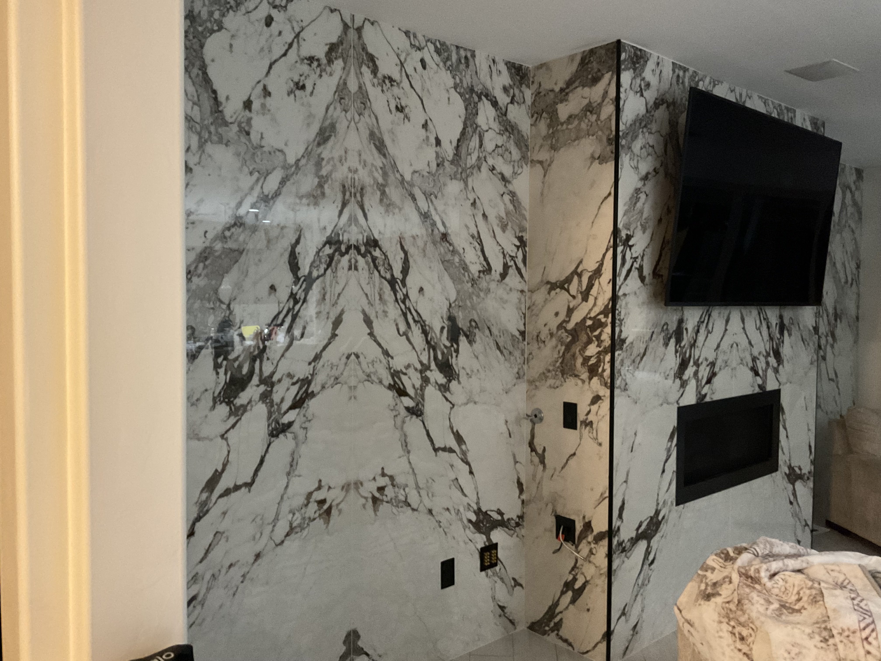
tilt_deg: -4.7
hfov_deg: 61.7
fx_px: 738
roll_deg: -0.3
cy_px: 330
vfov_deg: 48.2
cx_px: 440
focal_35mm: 29
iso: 500
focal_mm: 3
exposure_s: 1/30
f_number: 1.8
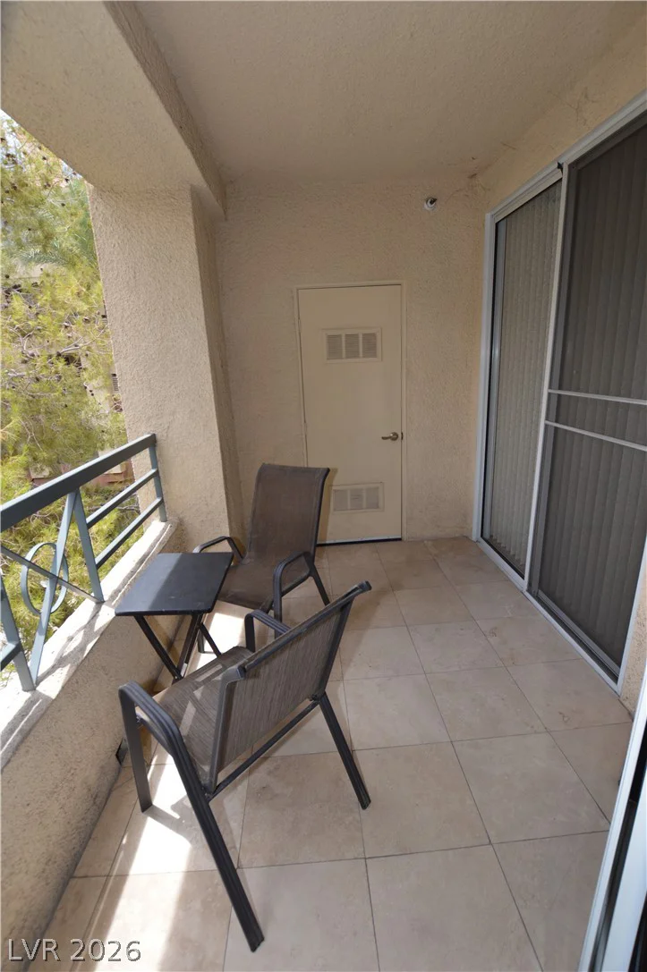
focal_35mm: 15
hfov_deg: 77.2
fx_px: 405
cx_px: 324
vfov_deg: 100.4
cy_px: 486
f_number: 5.6
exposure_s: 1/125
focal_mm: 10
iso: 125
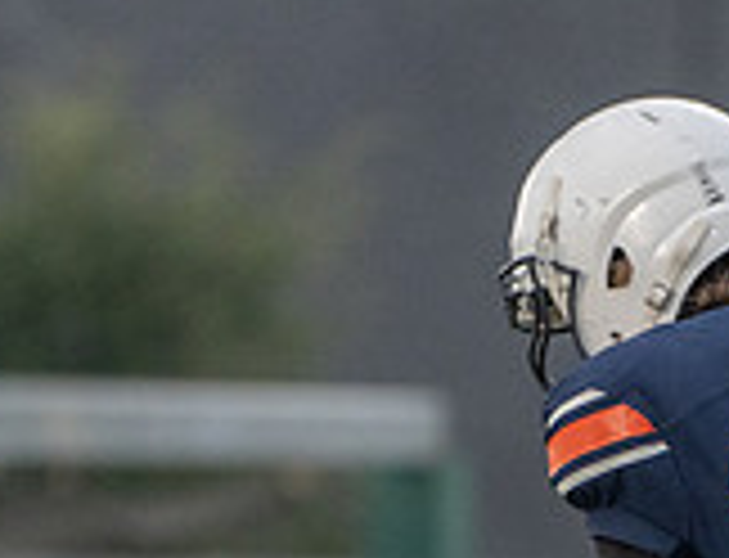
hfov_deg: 1.1
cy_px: 844
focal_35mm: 1760
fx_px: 37341
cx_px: 646
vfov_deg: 0.9
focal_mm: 400
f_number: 5.6
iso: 3200
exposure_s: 1/1000
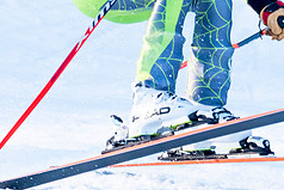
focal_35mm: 1891
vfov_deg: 0.7
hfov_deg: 1.1
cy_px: 41
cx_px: 63
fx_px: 14926
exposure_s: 1/2000
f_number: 8
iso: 1250
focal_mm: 560
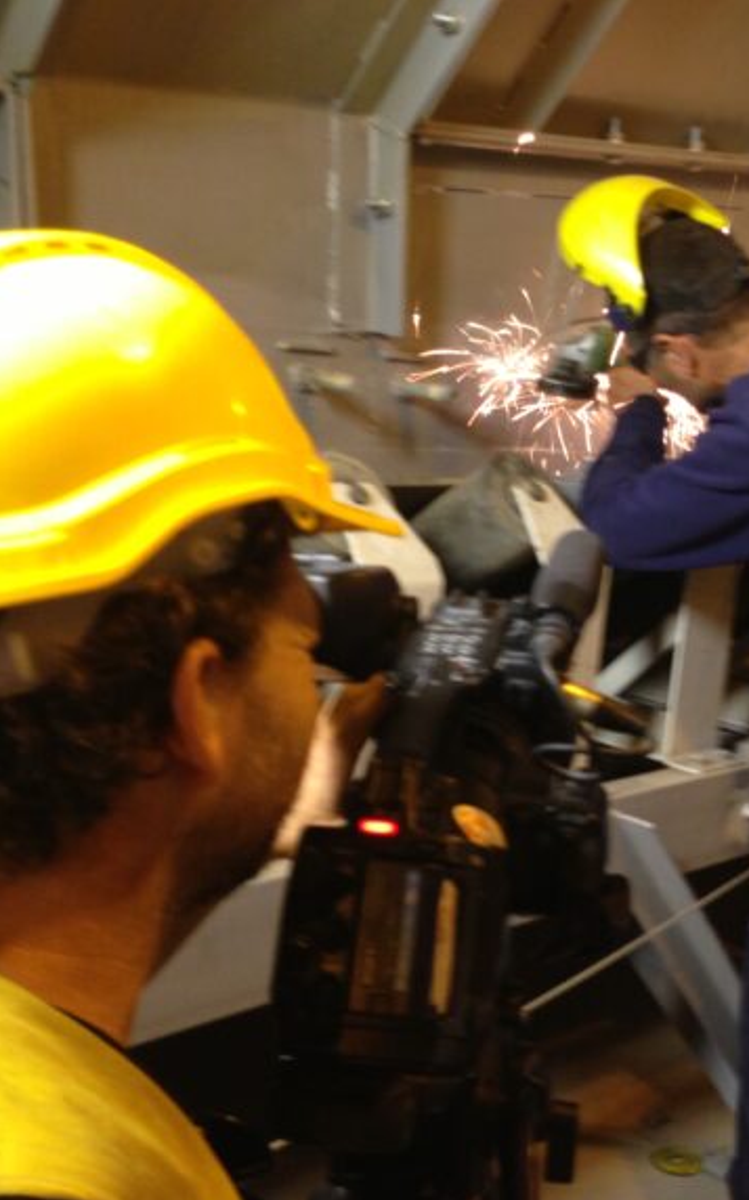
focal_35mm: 47
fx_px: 1537
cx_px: 499
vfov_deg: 42.7
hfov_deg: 27.2
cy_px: 602
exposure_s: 1/20
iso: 160
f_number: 2.4
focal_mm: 4.13
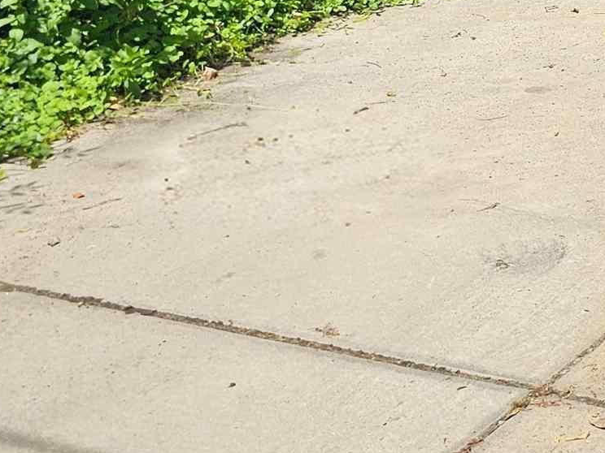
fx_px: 1660
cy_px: -252
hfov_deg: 17.8
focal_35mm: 95
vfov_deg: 14.4
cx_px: 977
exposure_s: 1/582
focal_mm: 6.3
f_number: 1.7
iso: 10
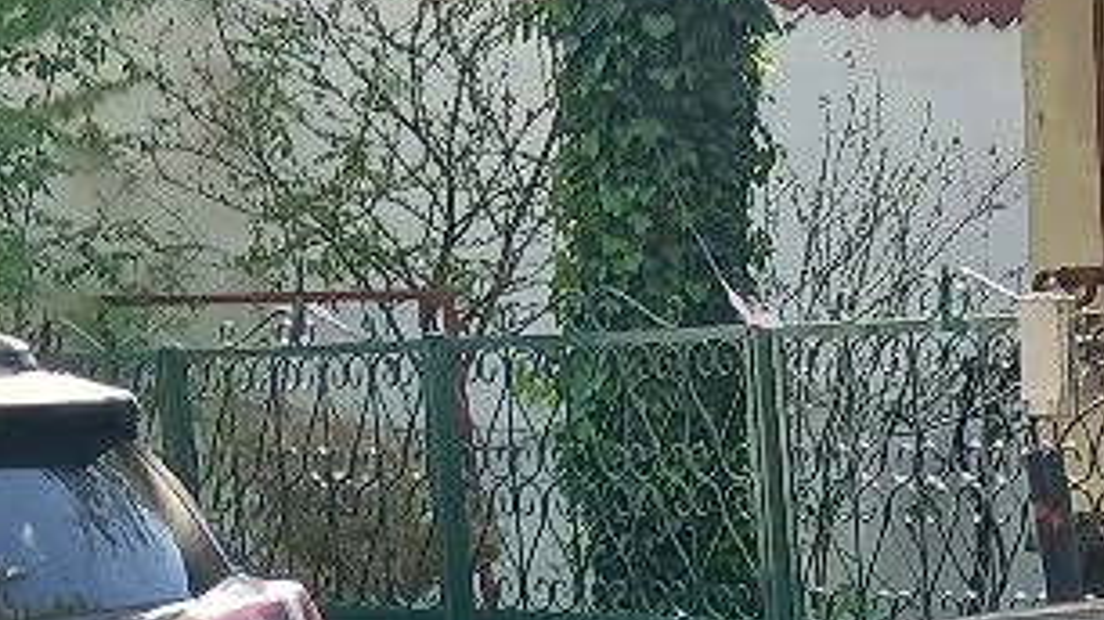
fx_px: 3746
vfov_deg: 8.6
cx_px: 1440
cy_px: 1541
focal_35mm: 128
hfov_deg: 15.9
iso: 25
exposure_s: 1/50
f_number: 1.8
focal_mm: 4
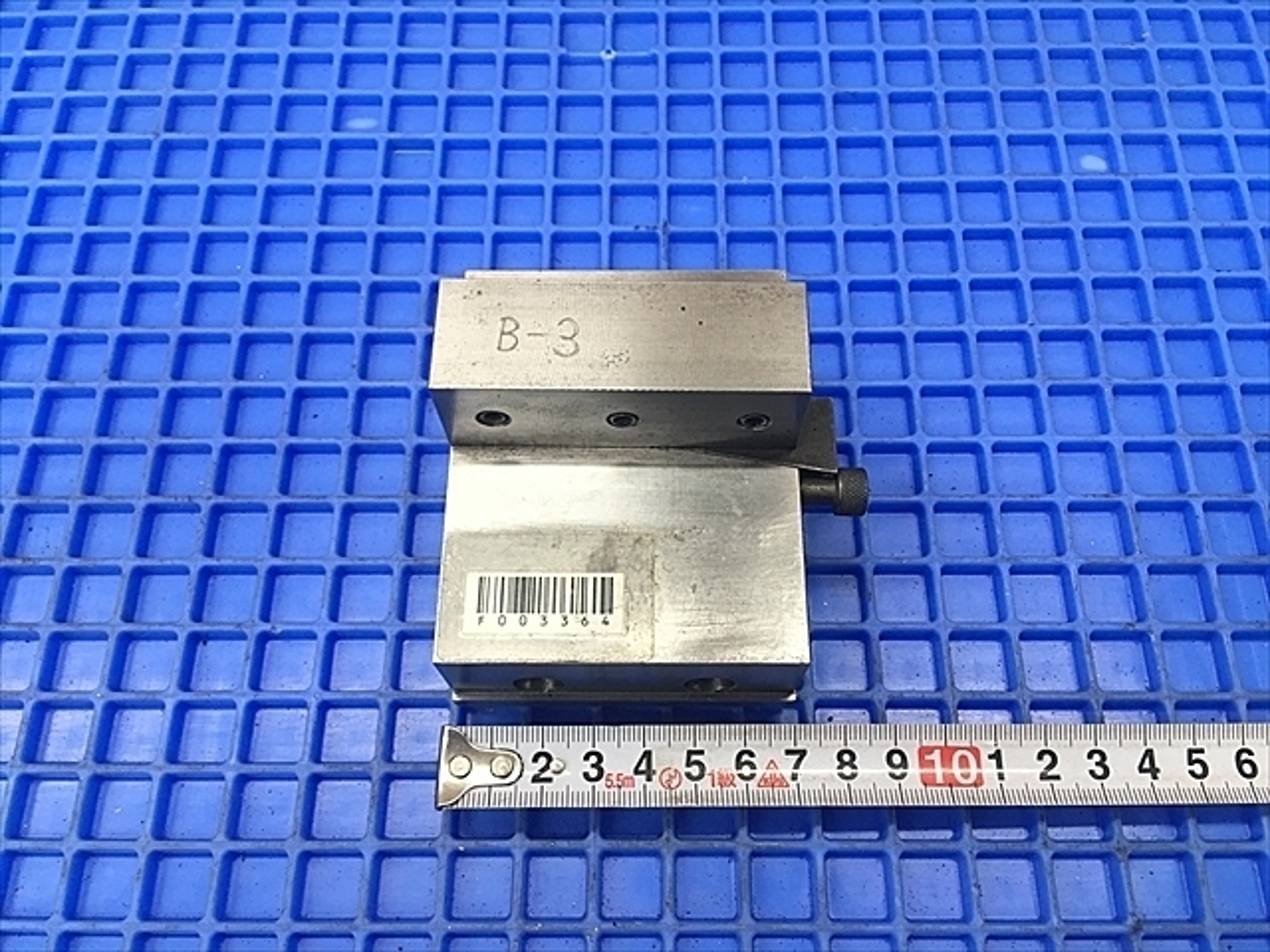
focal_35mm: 29
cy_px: 476
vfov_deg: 48.2
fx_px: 1064
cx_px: 635
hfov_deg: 61.7
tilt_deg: -66.7
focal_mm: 4.15
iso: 100
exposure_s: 1/30
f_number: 2.2
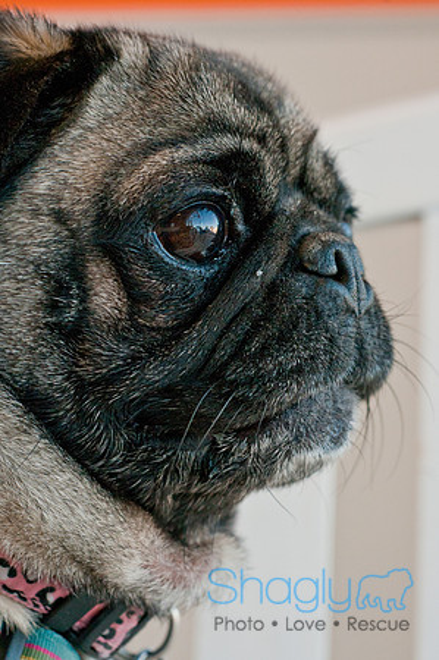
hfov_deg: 18.1
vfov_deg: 27.0
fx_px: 1375
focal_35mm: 75
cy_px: 330
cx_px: 220
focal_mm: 50
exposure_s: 1/320
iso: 500
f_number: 4.5
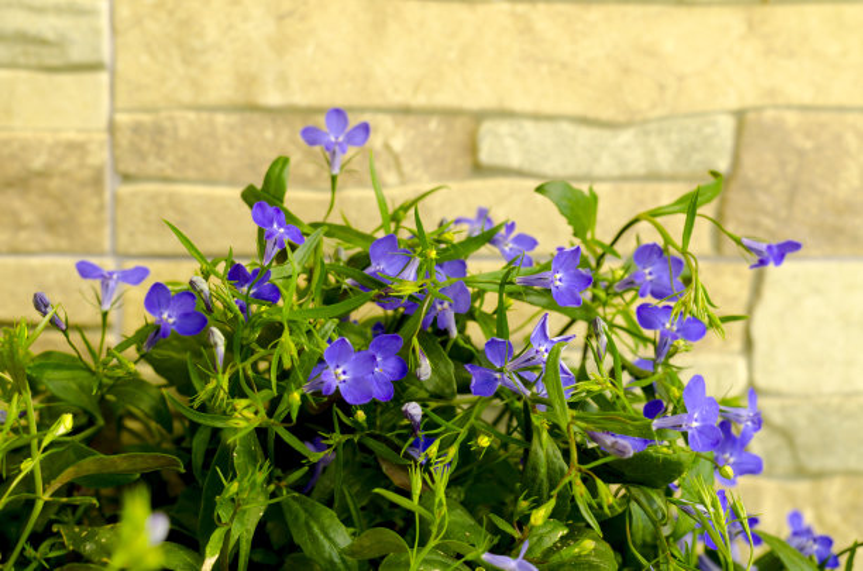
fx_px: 1794
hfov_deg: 27.1
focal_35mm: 75
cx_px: 432
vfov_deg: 18.1
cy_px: 286
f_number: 5.6
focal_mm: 50
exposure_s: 1/125
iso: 250
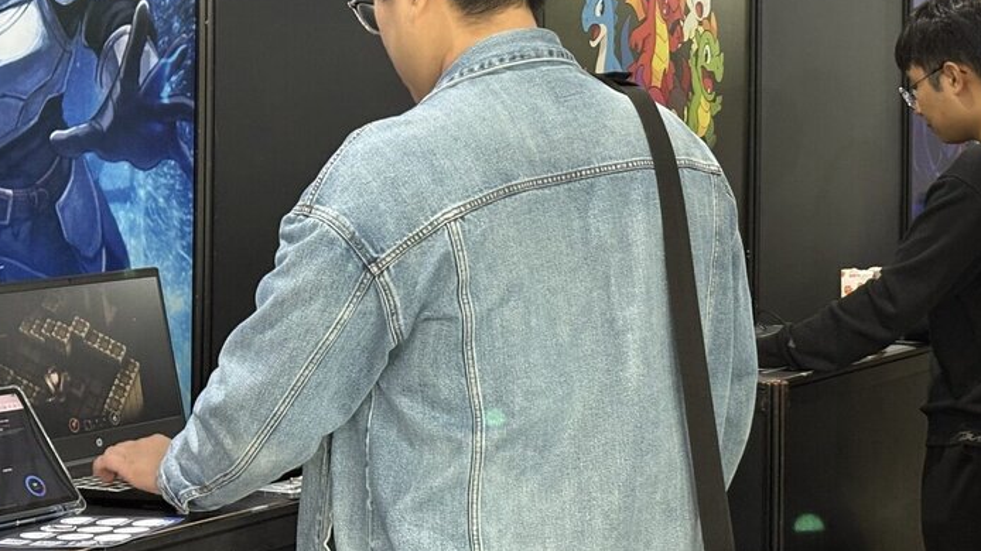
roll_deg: -0.3
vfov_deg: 12.3
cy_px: 95
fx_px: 2549
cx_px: 780
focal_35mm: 98
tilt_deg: +0.8
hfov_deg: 21.5
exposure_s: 1/40
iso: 160
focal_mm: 5.96
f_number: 1.6
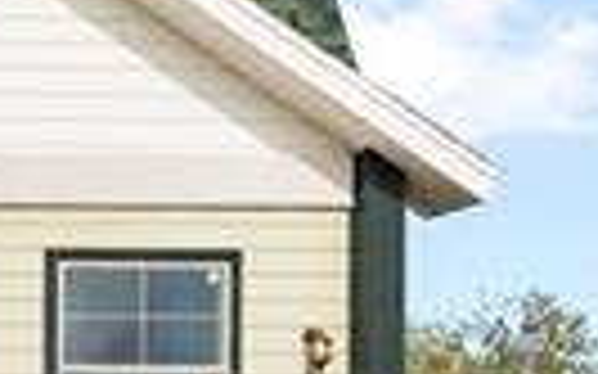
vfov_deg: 8.7
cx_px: -1218
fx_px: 2427
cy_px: 496
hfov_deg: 10.2
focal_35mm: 149
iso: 50
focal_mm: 19
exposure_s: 1/125
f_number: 9
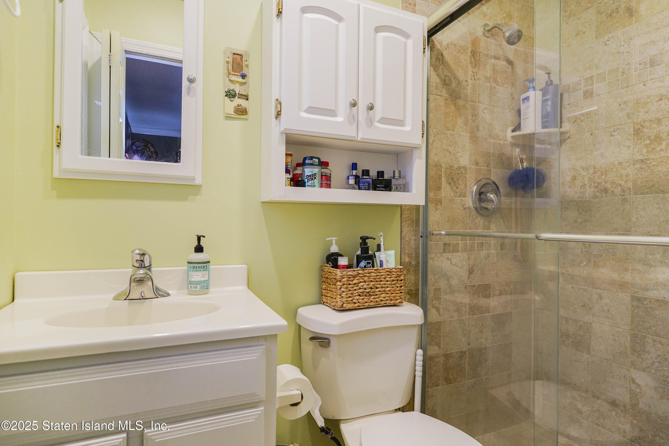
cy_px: 223
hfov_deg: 84.0
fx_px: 372
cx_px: 334
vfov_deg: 61.9
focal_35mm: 20
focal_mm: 20
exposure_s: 1/160
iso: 1600
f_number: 4
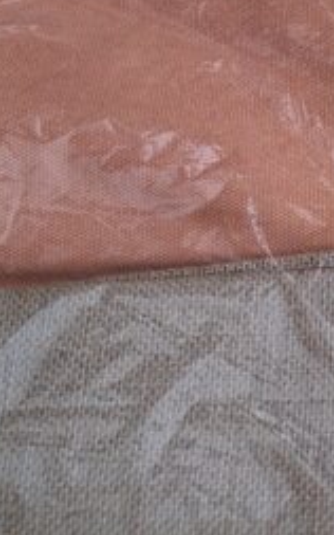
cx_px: 484
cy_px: 146
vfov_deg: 26.5
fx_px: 1122
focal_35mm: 77
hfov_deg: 15.7
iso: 50
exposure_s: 1/122
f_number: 1.8
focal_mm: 5.54
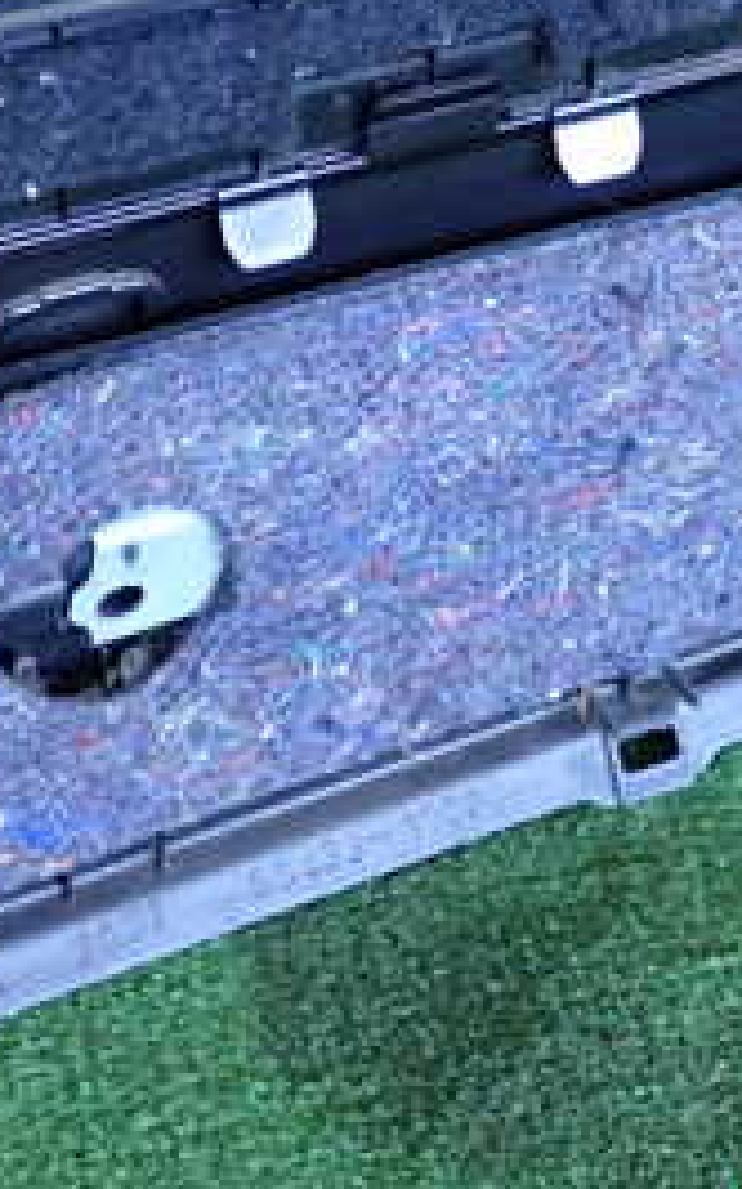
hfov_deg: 15.2
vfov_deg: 23.8
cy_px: 264
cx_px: 416
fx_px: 2786
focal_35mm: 86
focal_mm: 6.37
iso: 800
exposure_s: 1/125
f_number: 2.5
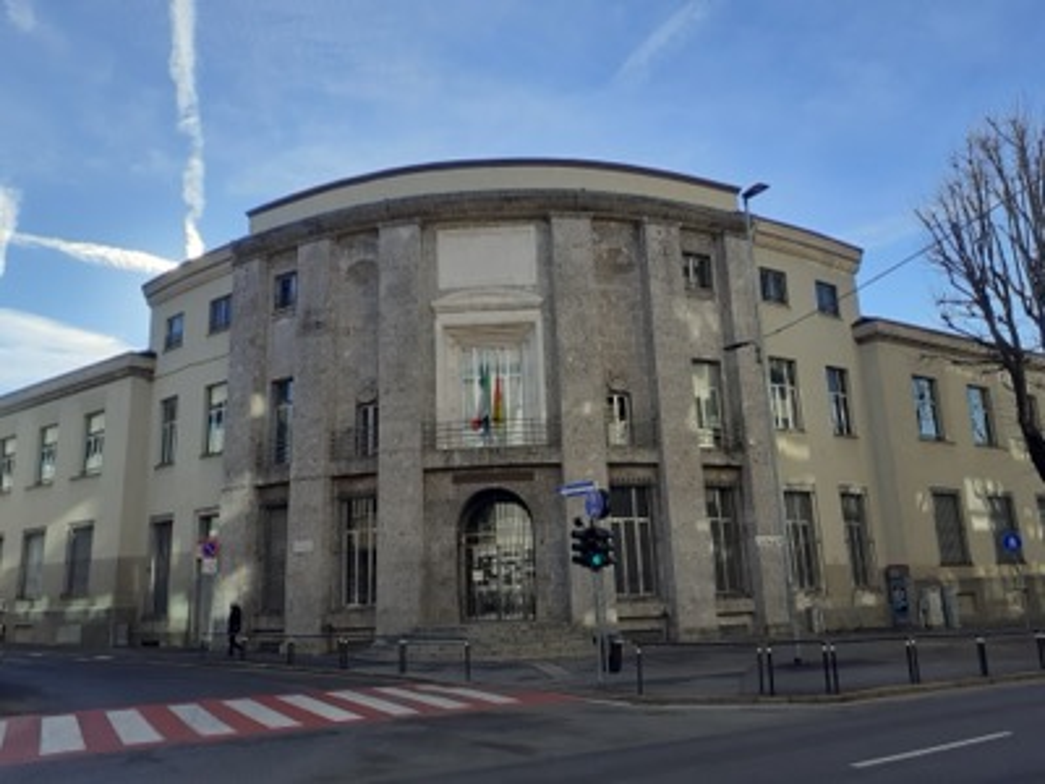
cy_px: 392
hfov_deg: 65.3
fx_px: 815
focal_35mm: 27
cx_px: 522
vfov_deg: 51.4
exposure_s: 1/1189
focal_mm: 3.6
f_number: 1.9
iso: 40
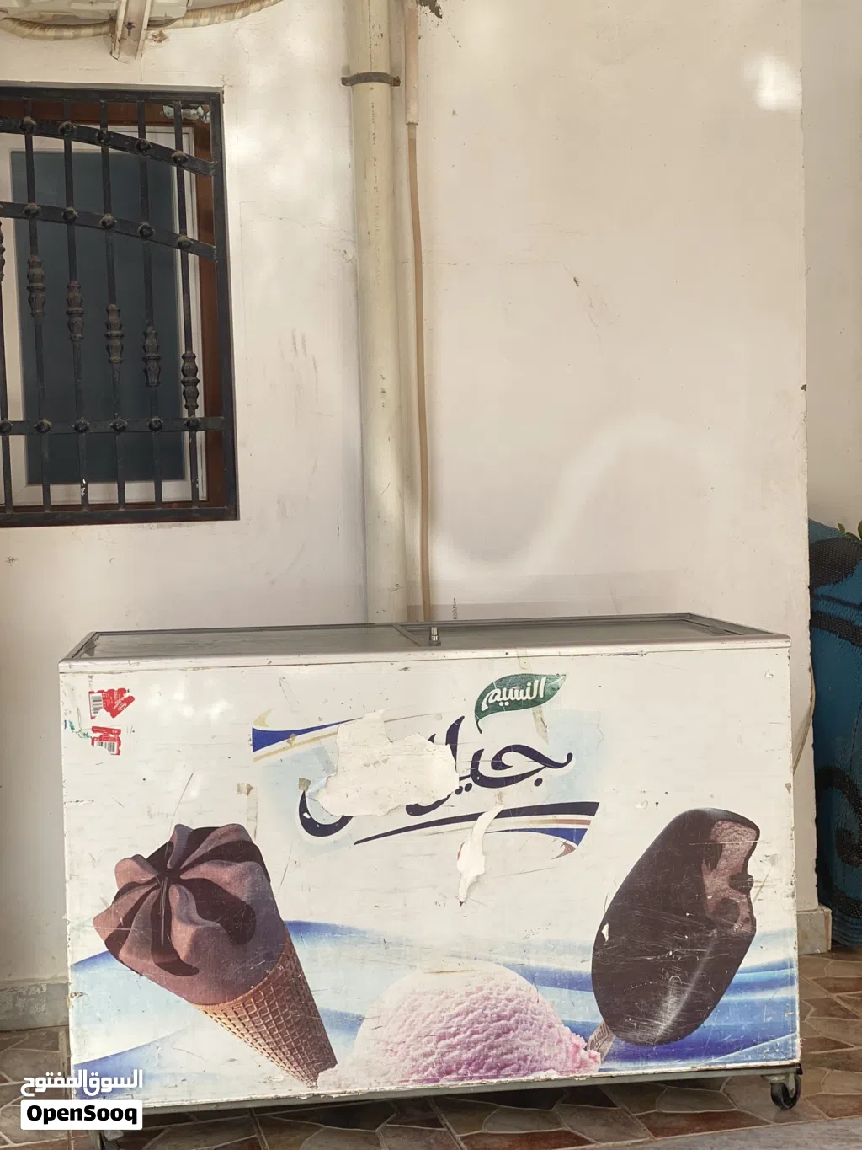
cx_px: 431
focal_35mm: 52
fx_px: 1726
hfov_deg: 28.0
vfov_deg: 36.8
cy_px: 575
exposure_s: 1/313
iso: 20
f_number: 2
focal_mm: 6
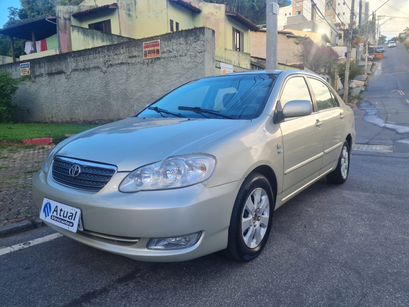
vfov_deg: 53.1
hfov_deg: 67.3
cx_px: 204
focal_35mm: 26
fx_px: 307
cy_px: 154
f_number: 1.8
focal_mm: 5.4
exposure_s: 1/326
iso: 50
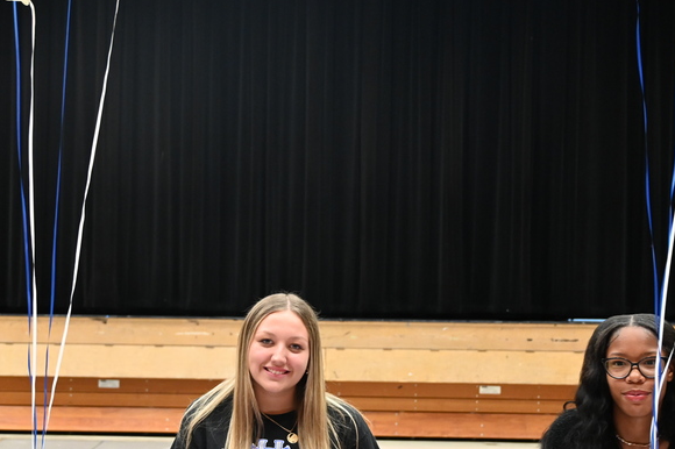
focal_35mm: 61
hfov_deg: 32.7
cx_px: 235
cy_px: 290
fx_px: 1141
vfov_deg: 22.2
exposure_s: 1/100
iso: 3200
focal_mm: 34.5
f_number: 4
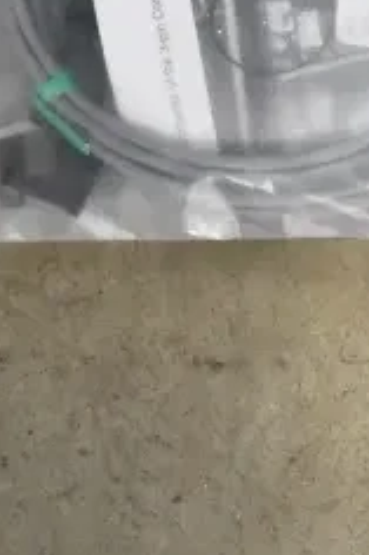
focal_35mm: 128
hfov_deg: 10.5
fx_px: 1971
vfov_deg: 14.4
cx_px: 482
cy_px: -386
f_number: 3.8
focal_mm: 22
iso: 1800
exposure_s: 1/40
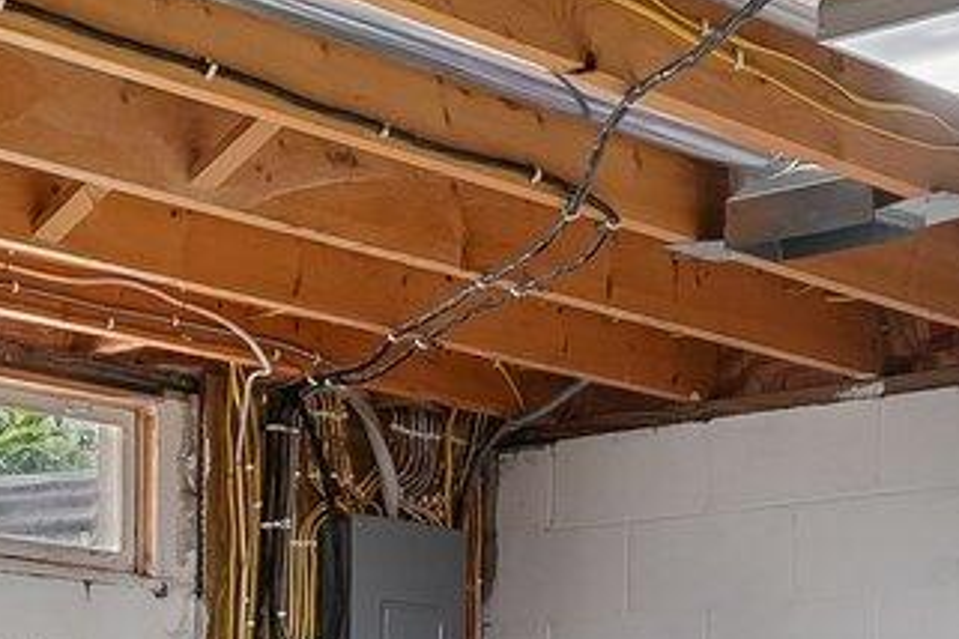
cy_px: 927
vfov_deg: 12.8
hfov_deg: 19.8
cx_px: 167
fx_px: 2717
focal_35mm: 102
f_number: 8
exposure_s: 1/20
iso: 400
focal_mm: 16
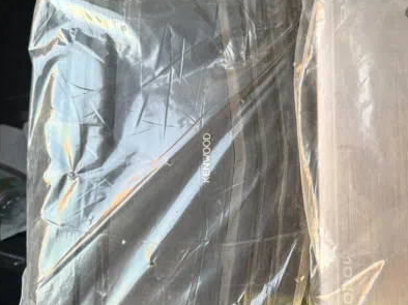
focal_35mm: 39
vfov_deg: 36.5
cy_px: 111
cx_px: 308
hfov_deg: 46.1
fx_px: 459
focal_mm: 6.76
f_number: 1.78
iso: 200
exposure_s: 1/112
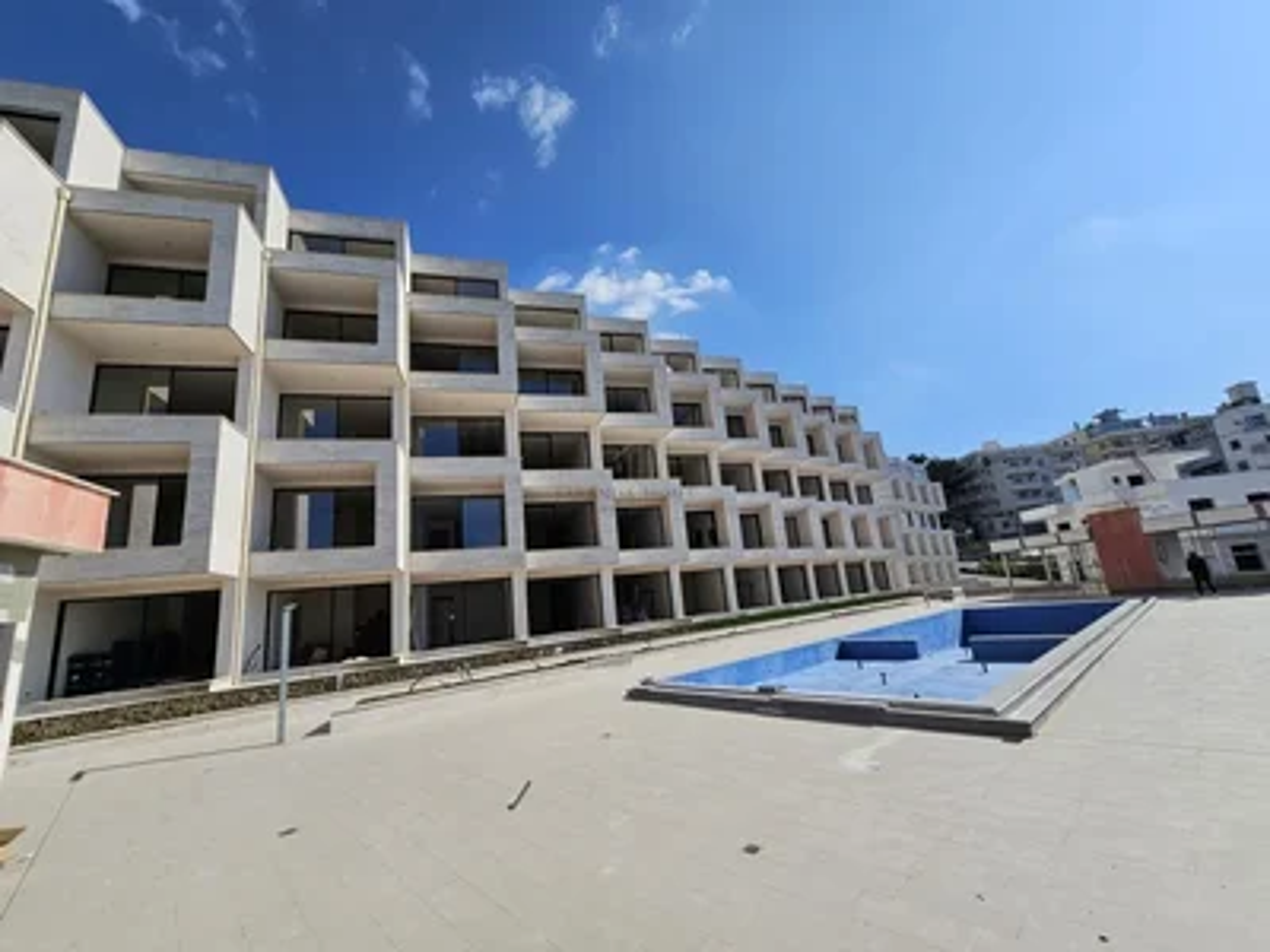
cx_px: 635
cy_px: 476
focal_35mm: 13
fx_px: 477
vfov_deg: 89.9
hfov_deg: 106.2
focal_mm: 2.2
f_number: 2.2
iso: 50
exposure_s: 1/5523
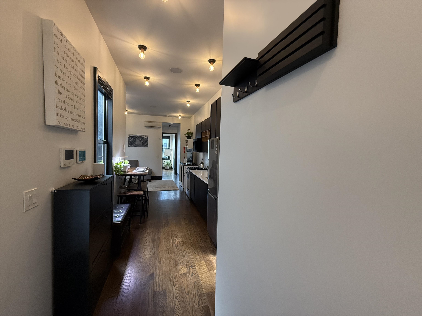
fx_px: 171
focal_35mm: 14
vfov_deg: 85.7
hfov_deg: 102.1
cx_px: 211
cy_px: 158
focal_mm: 2.22
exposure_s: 1/120
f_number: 2.2
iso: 250
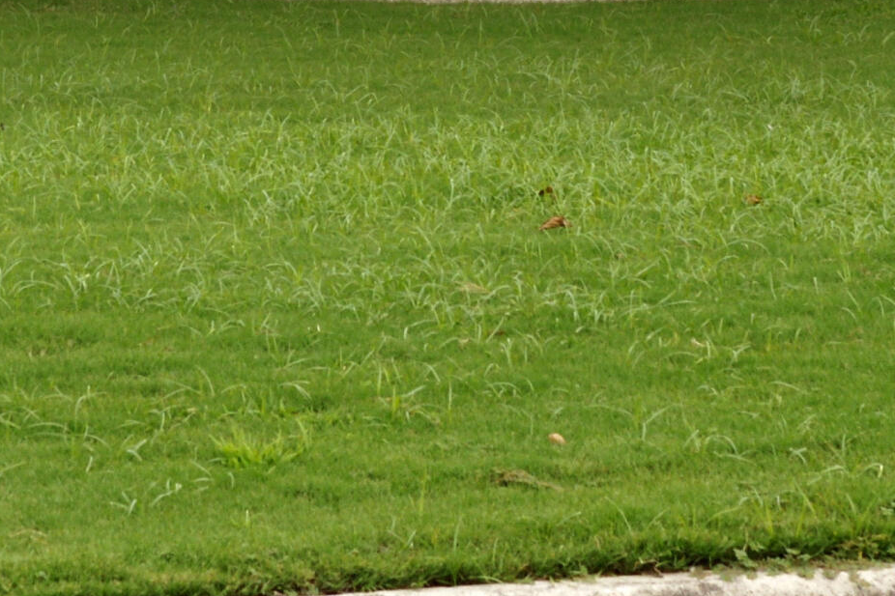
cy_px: -229
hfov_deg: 8.5
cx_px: 443
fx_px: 6040
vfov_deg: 5.6
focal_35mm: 243
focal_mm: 50
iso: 200
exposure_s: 1/125
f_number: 13
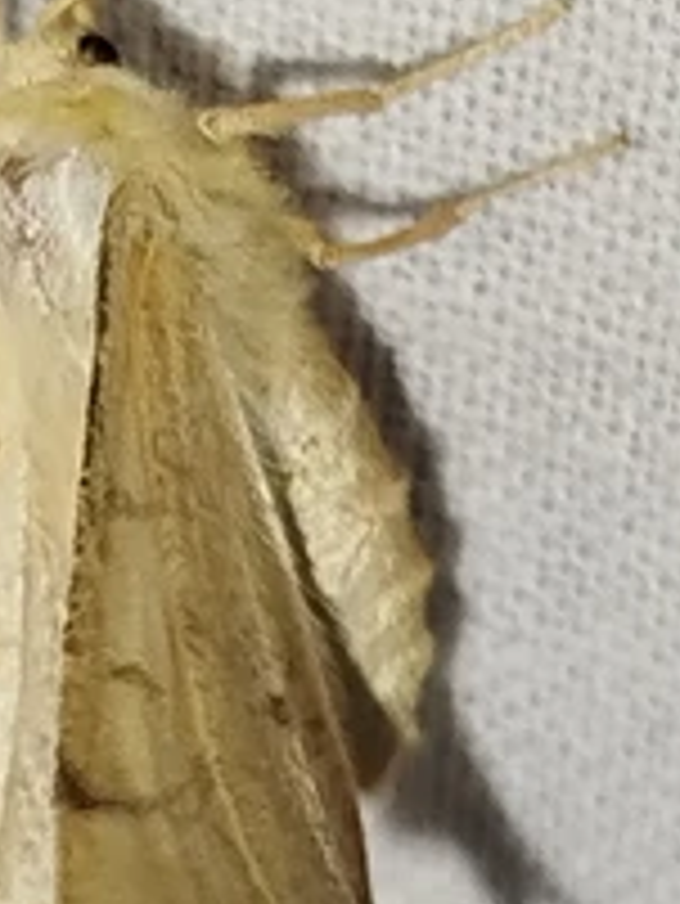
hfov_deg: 6.5
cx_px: 54
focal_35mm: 229
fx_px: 5992
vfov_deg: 8.6
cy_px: 702
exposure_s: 1/50
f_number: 1.7
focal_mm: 5.31
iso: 80
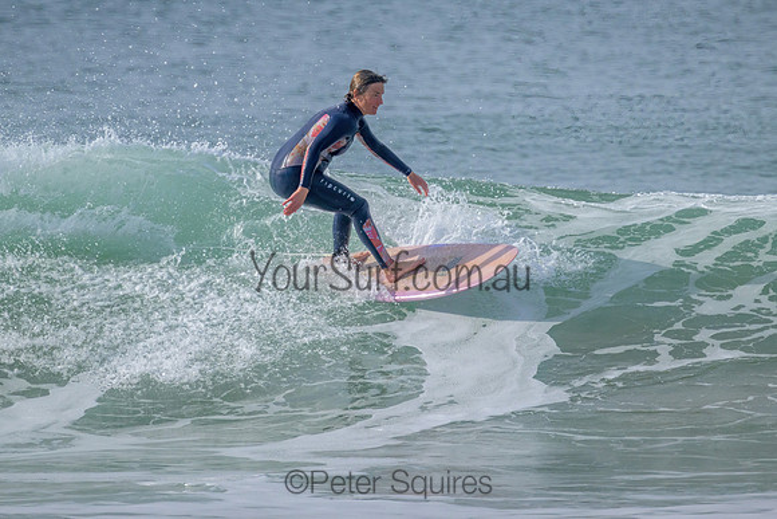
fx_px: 23763
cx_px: 406
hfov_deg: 1.9
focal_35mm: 1101
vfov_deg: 1.2
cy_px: 178
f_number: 11
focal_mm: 800
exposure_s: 1/2000
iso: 1000
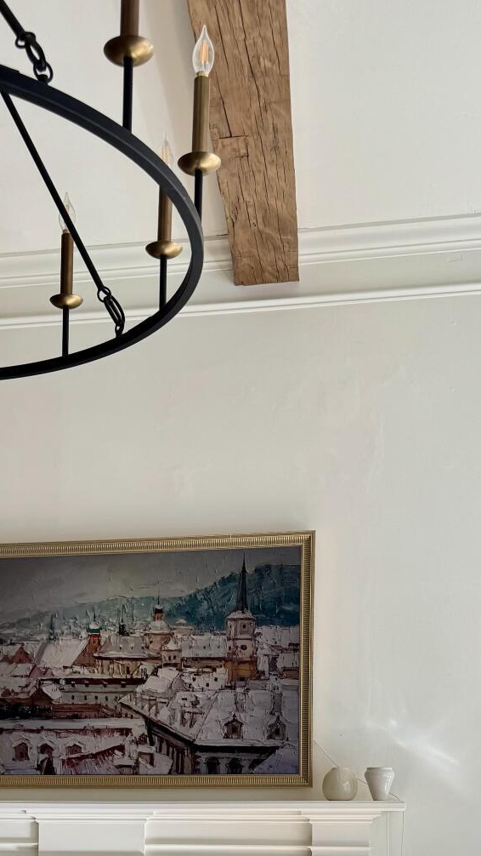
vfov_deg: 36.7
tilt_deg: -1.2
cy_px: 807
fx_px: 1179
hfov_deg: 22.7
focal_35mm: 52
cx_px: 91
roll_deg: +0.3
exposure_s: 1/308
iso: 80
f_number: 1.78
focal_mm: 6.76
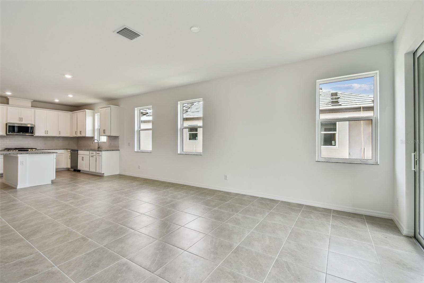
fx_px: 177
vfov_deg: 77.3
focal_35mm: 15
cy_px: 142
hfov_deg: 100.4
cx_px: 212
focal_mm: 10
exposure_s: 1/100
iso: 100
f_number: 7.1
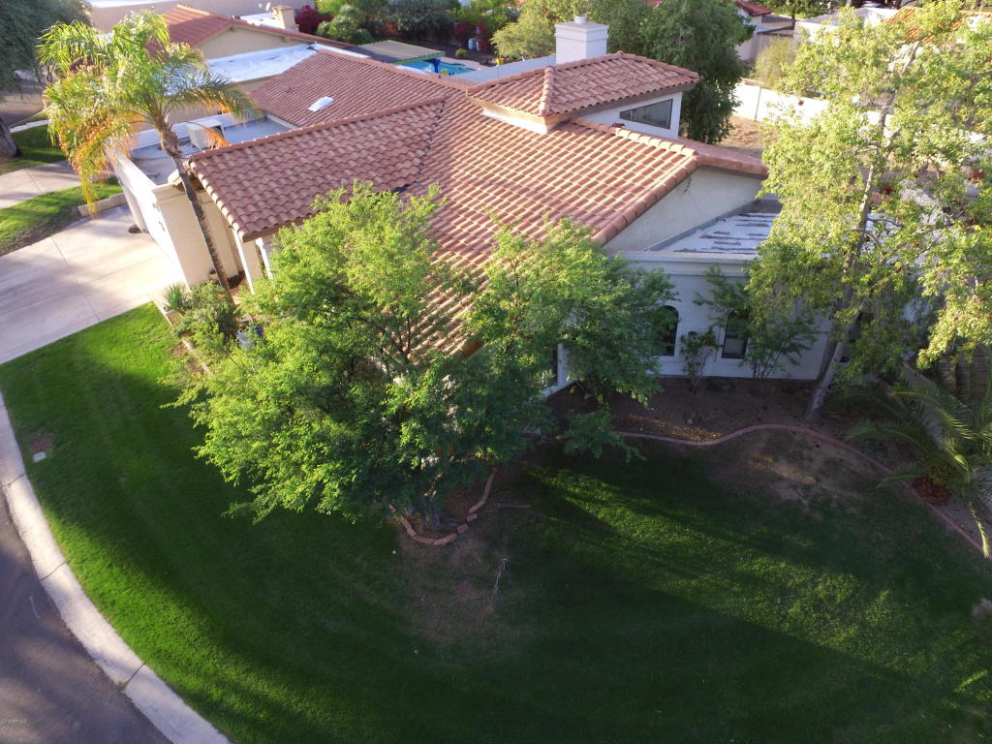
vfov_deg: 66.0
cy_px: 372
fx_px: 573
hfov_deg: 81.7
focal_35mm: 20
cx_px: 496
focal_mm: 3.61
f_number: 2.8
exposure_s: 1/185
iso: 100
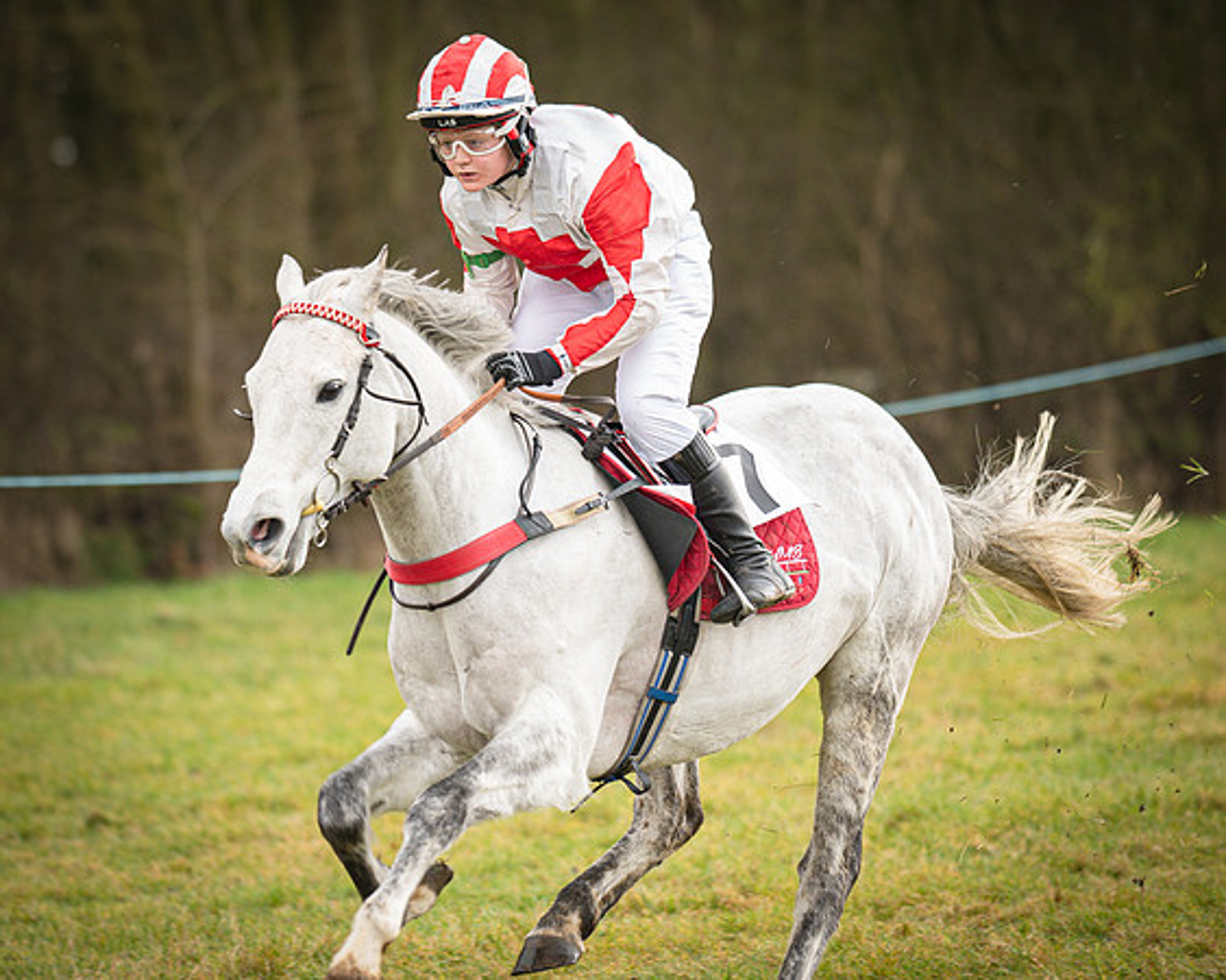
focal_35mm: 246
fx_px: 8939
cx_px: 587
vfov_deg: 6.3
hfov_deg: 7.8
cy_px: 449
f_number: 1.8
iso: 250
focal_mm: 135
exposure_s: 1/1000
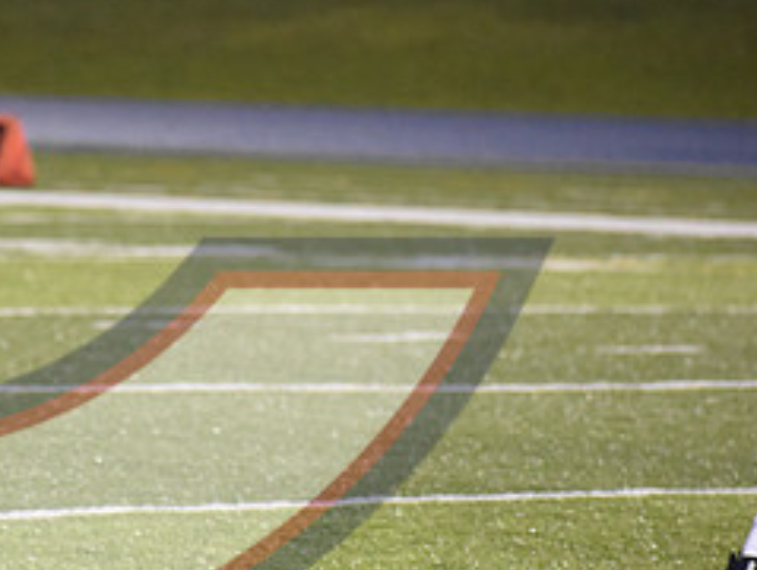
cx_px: -143
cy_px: 109
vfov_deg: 2.4
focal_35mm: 629
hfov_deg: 3.1
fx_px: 13776
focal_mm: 180
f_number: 5.3
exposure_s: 1/200
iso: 3200
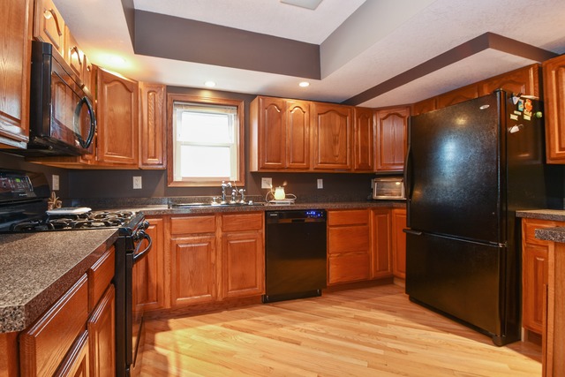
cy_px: 188
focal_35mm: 16
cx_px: 282
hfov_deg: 95.0
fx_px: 259
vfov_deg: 72.1
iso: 200
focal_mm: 11
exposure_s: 1/2.5
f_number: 5.6
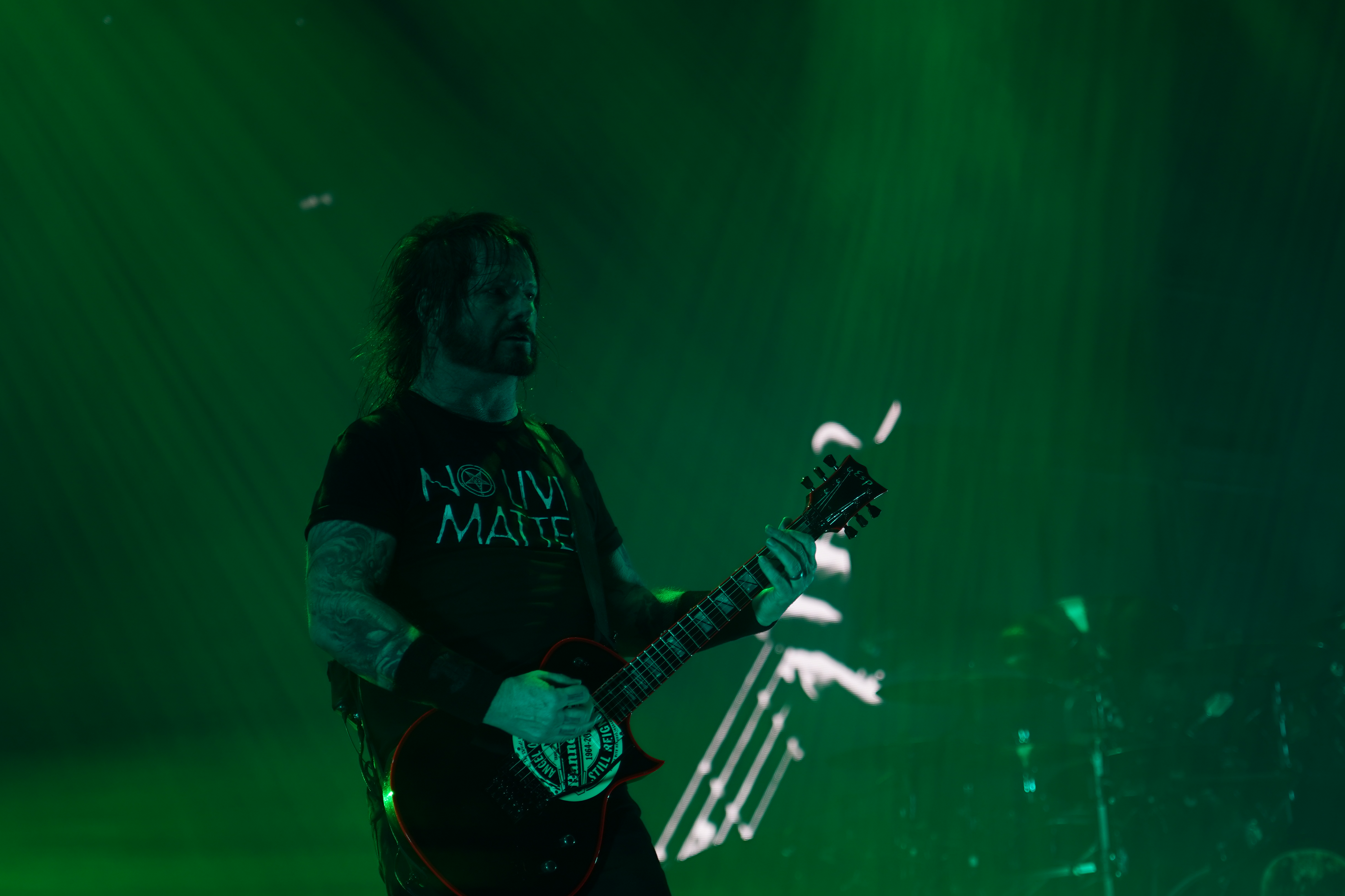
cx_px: 691
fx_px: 4819
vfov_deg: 10.6
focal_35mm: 129
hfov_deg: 15.9
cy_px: 529
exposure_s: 1/125
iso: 250
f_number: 4
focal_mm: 105
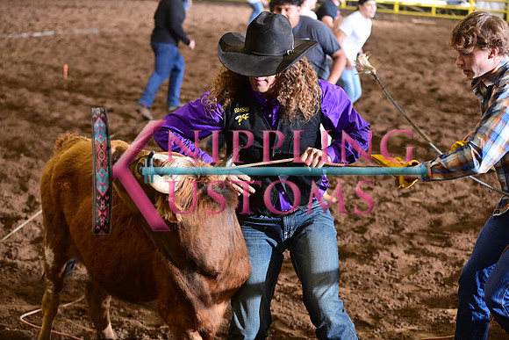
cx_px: 254
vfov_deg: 19.5
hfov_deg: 28.8
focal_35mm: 70
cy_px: 170
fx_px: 990
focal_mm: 70
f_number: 3.2
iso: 1600
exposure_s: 1/250
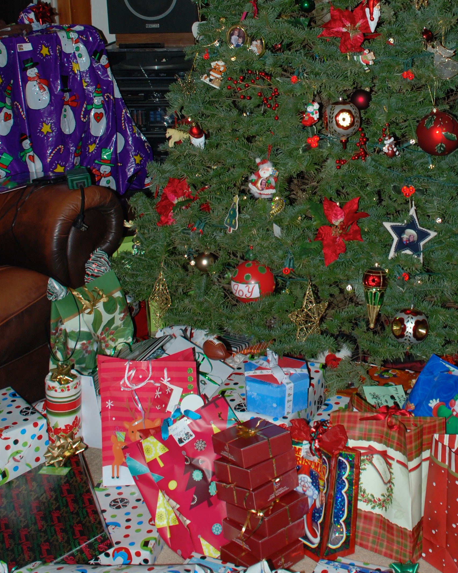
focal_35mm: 56
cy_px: 154
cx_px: 330
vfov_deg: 33.0
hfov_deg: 26.9
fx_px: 949
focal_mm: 22
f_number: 3.8
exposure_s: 1/60
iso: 200
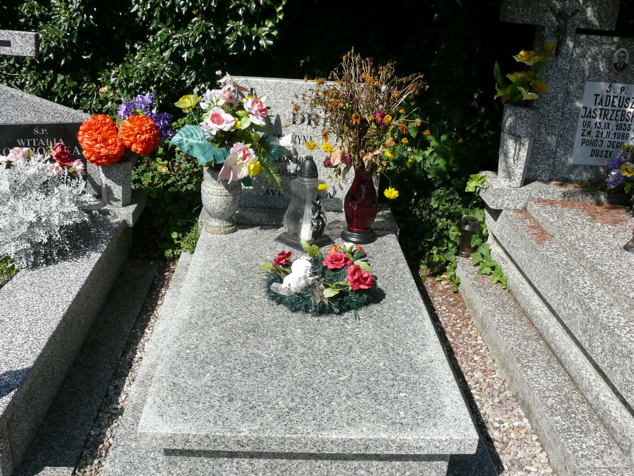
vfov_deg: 40.7
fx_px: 641
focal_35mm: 35
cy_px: 238
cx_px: 317
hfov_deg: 52.6
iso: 100
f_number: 5.6
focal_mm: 7.4
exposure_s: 1/400
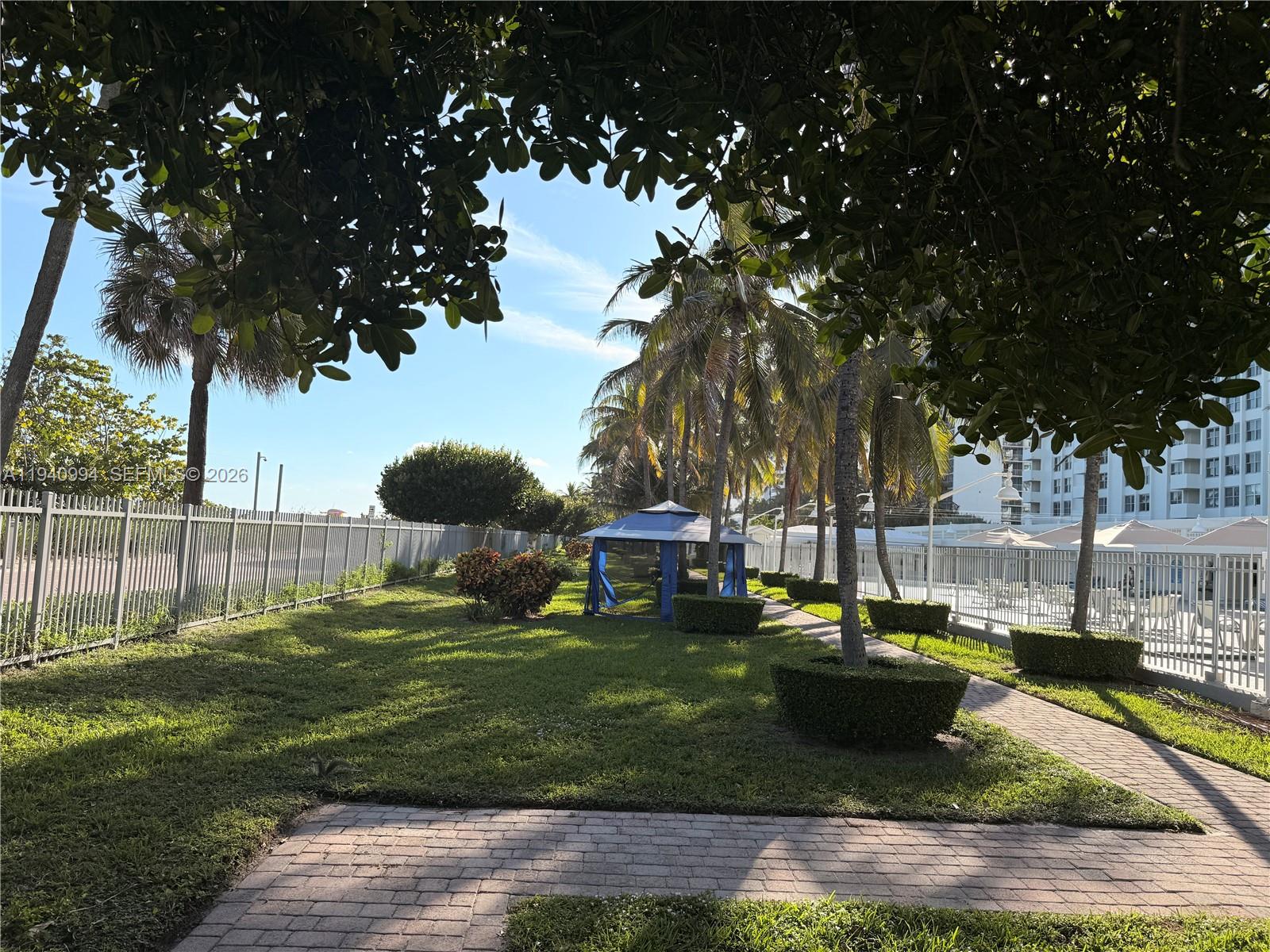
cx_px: 635
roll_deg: -3.5
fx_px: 881
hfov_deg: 71.6
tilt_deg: +4.4
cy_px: 476
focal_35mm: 24
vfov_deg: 56.8
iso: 80
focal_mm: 6.76
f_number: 1.78
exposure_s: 1/6173
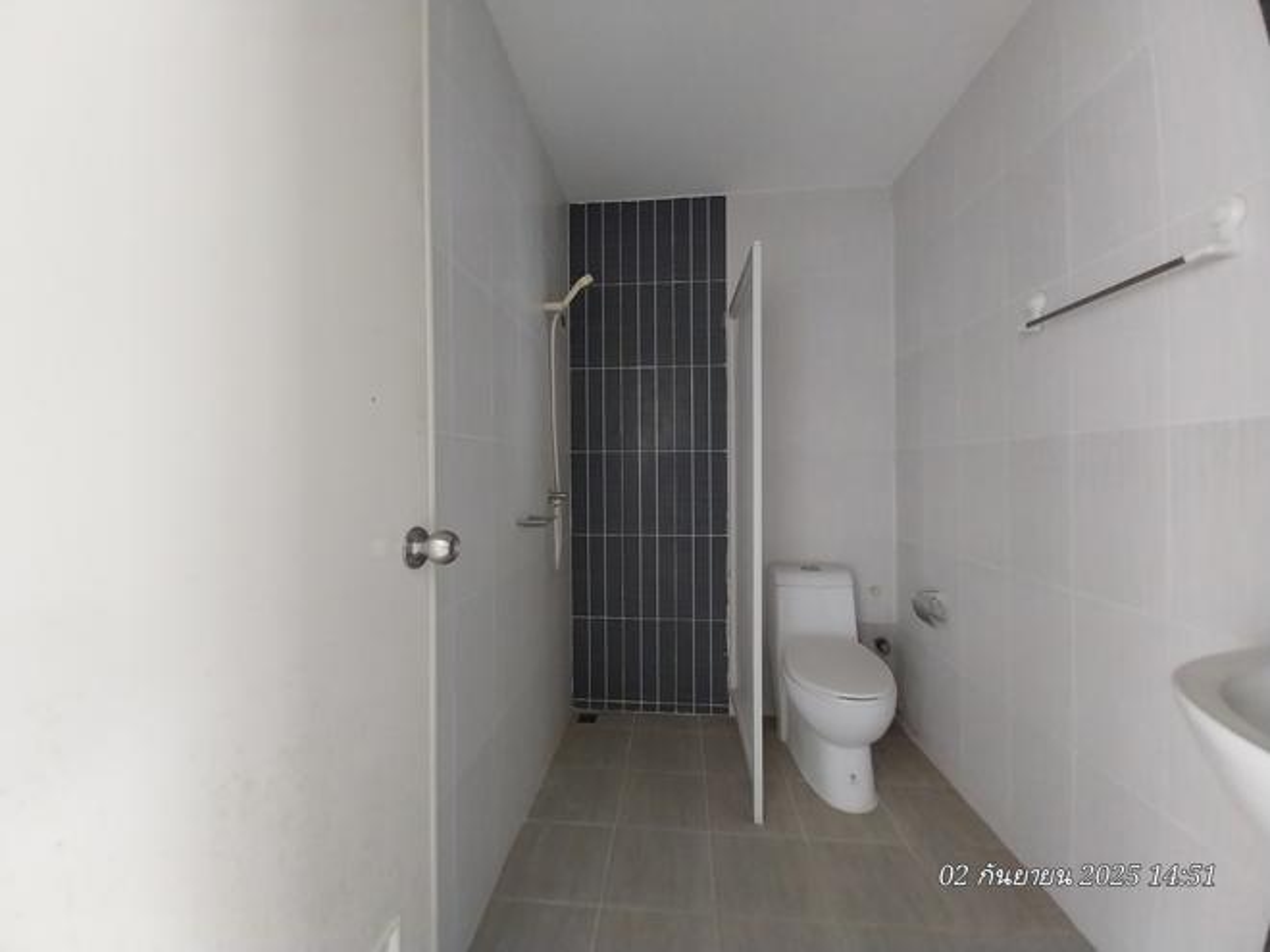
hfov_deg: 106.2
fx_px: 477
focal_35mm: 13
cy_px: 476
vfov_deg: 89.9
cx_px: 635
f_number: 2.2
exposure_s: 1/50
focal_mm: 1.3
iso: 200
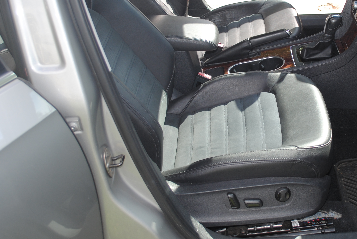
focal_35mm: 60
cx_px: 269
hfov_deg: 32.7
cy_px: 84
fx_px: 596
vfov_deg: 22.6
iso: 100
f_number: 4
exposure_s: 1/200
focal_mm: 22
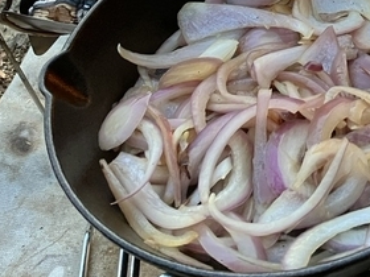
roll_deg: +2.4
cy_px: -70
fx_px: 855
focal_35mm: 80
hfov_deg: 23.5
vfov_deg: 17.4
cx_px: 362
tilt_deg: -39.3
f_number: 1.8
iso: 320
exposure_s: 1/60
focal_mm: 3.99
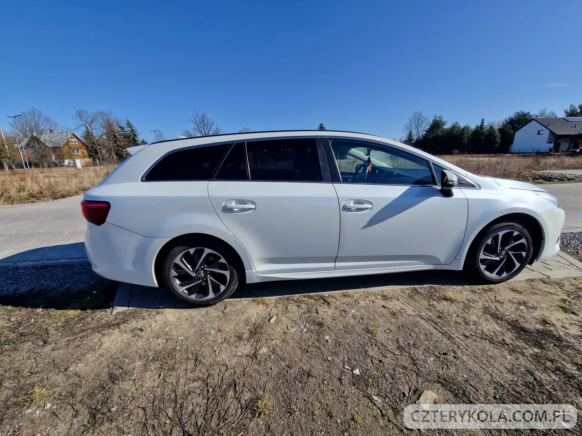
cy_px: 218
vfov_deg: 89.9
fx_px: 219
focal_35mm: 13
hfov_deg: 106.2
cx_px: 291
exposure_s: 1/2144
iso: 50
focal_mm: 2.2
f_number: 2.2
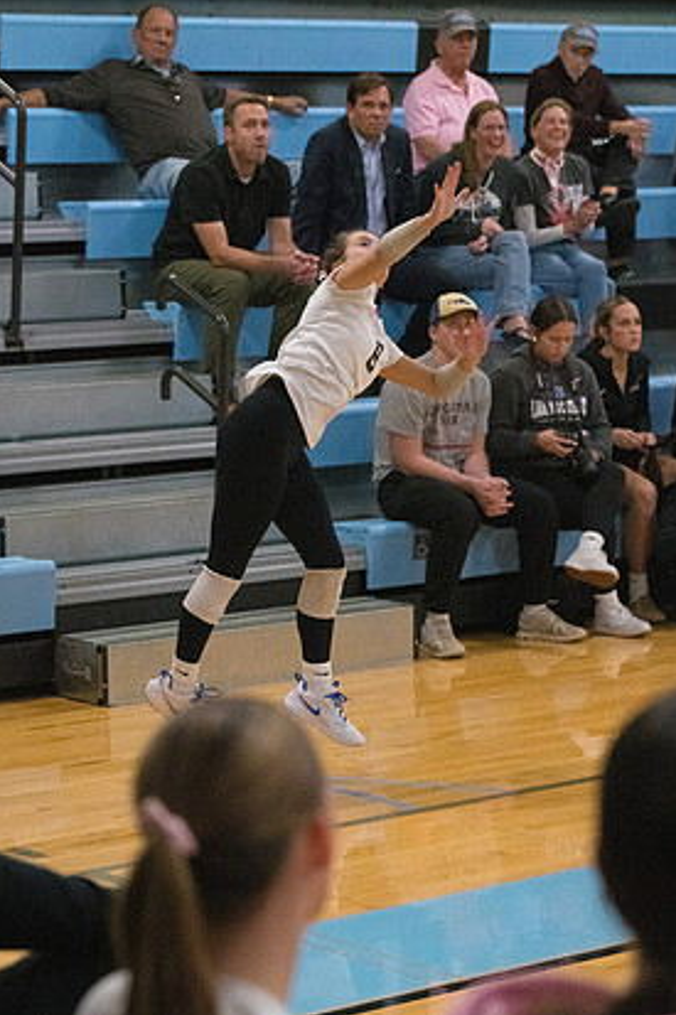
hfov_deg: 12.6
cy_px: 464
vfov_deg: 18.8
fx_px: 3073
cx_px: 322
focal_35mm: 109
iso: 8000
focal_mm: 100
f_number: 4.5
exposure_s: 1/1250
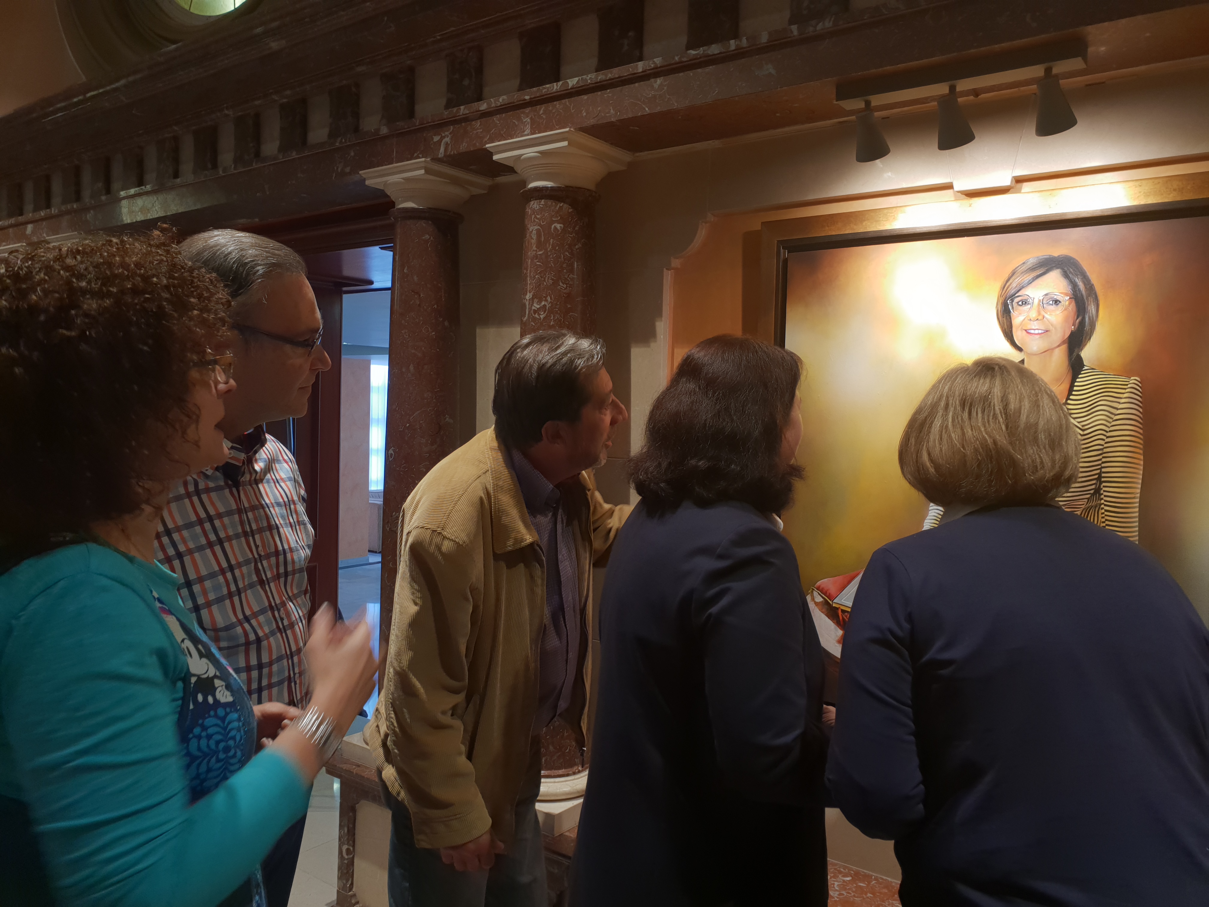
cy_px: 454
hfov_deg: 67.3
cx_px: 604
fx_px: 908
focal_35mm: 26
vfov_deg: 53.1
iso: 80
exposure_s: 1/50
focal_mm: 4.3
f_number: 2.4
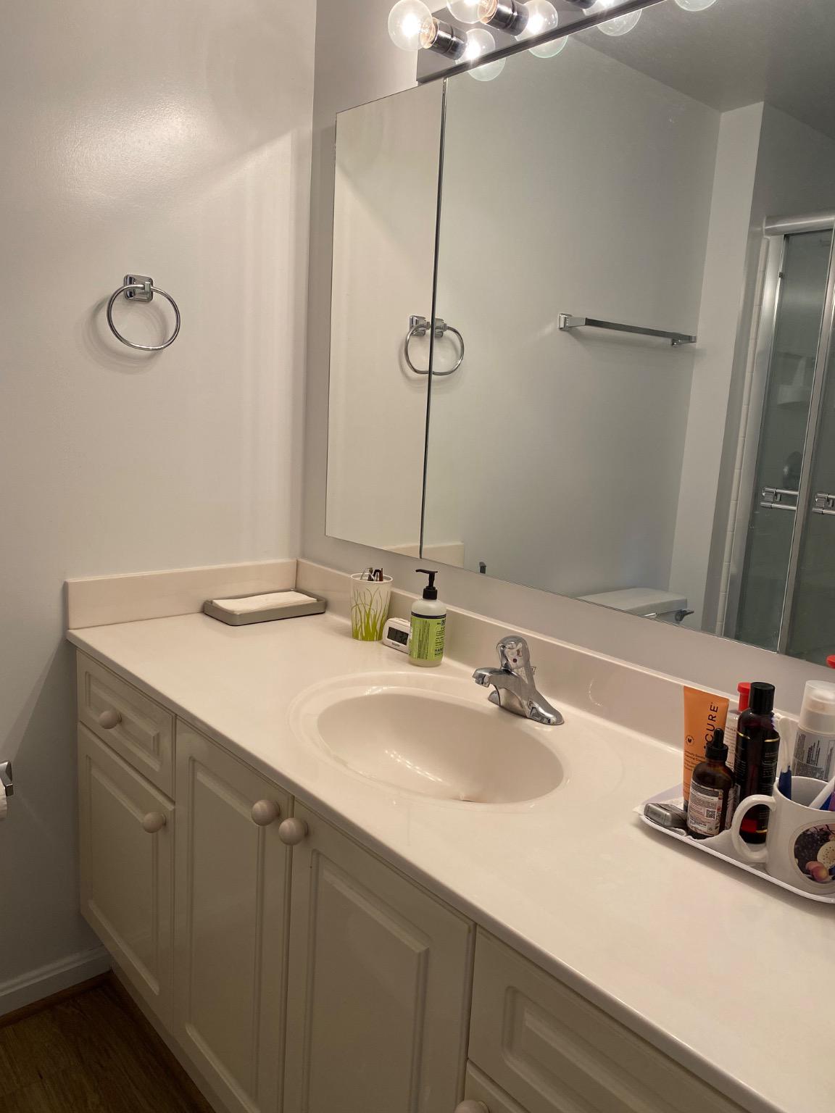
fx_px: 836
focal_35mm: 26
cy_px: 556
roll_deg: -2.7
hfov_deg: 53.1
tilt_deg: -9.7
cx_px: 418
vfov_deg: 67.3
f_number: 1.8
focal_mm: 4.25
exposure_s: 1/60
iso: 64
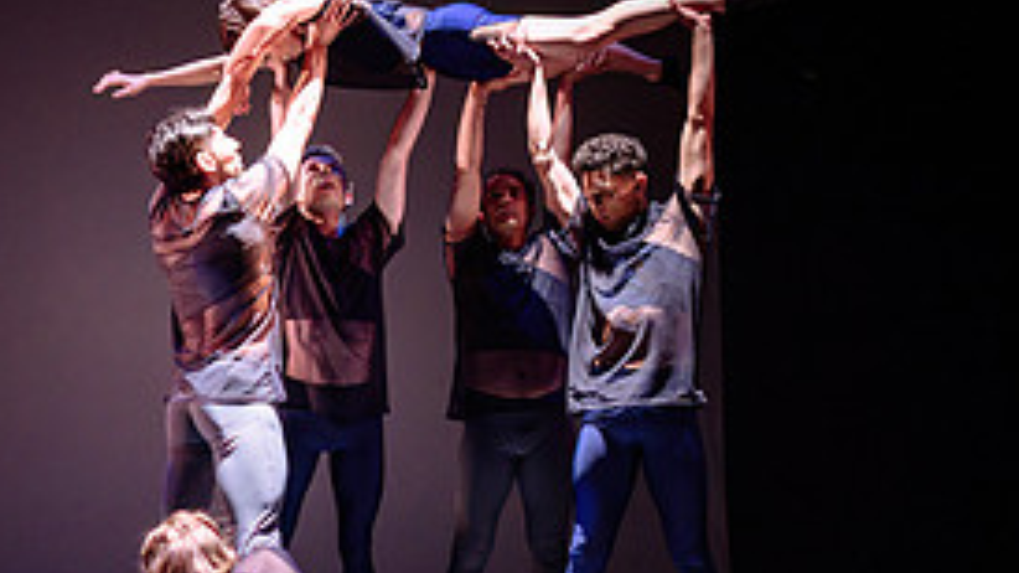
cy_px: 408
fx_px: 1702
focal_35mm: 63
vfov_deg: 19.0
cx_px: 326
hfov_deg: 33.0
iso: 1000
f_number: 1.4
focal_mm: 24
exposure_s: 1/160
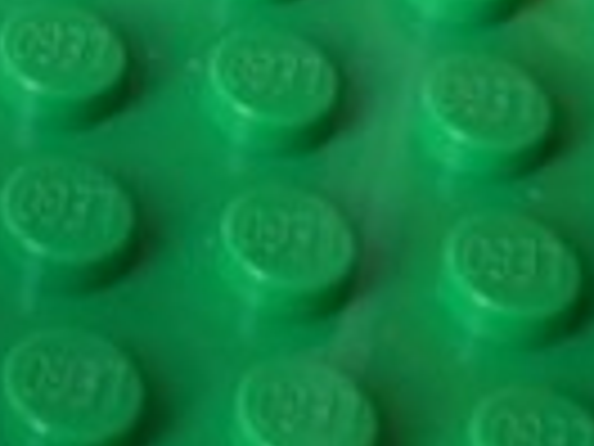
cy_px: -1052
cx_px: -598
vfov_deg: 5.4
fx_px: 4324
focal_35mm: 252
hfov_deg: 7.5
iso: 80
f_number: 3.9
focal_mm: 6.61
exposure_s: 1/50
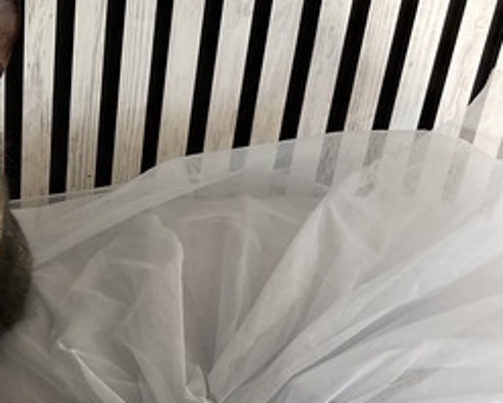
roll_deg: +0.8
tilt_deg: -40.9
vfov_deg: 17.9
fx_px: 1266
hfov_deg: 21.2
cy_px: 318
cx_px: -63
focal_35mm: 85
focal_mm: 3.99
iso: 80
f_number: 1.8
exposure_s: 1/108
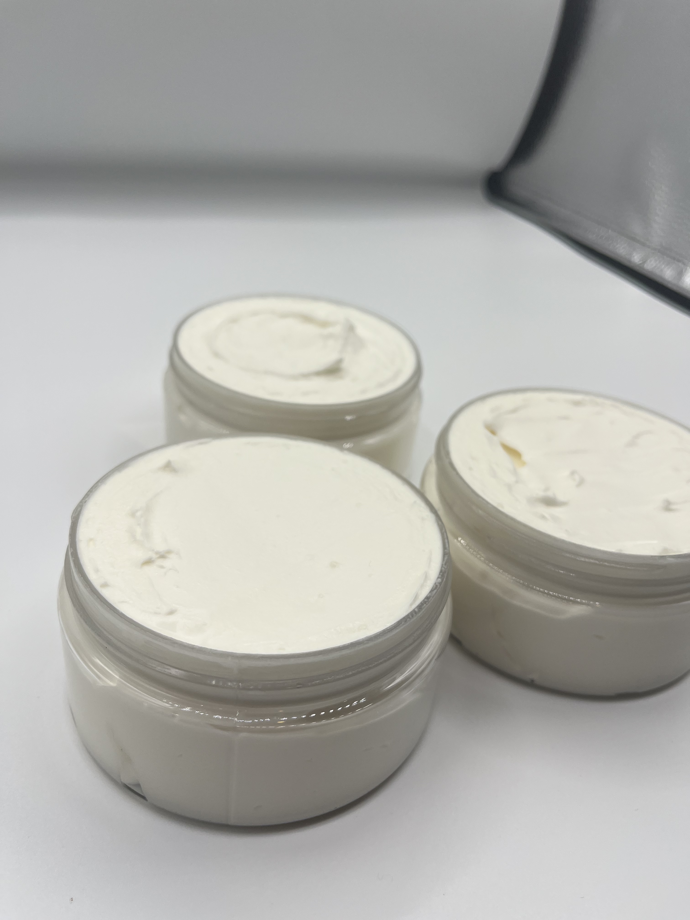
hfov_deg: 53.1
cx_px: 345
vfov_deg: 67.3
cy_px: 460
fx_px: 691
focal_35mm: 26
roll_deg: -7.3
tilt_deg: -34.9
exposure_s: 1/1623
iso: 50
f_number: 1.6
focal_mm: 5.1
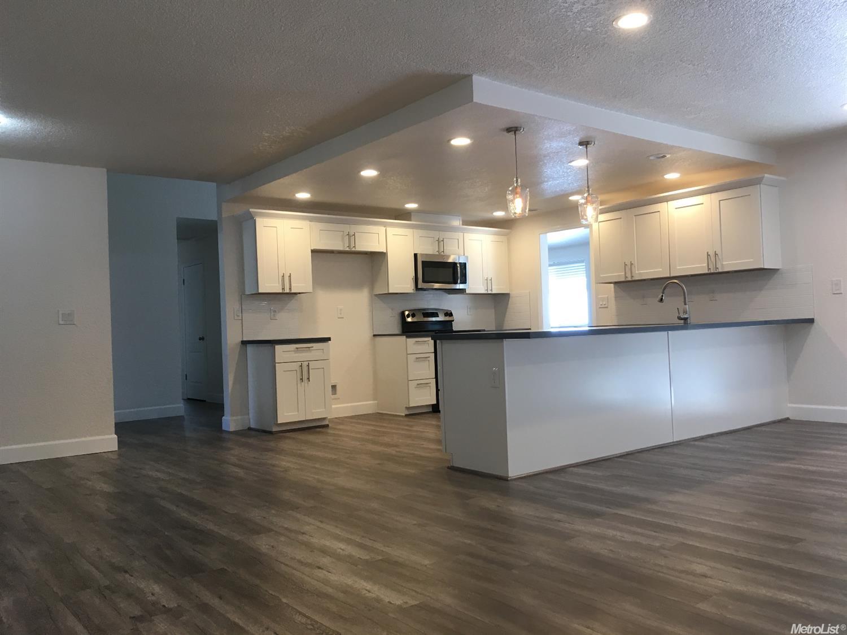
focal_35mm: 29
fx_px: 709
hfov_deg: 61.7
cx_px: 424
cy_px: 318
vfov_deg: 48.2
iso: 32
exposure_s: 1/30
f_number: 2.2
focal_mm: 4.15
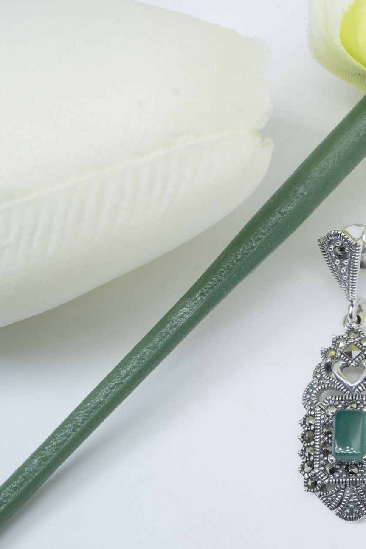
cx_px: 484
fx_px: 1510
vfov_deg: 20.6
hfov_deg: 13.3
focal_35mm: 99
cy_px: 304
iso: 200
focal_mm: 50
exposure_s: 1/50
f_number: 10
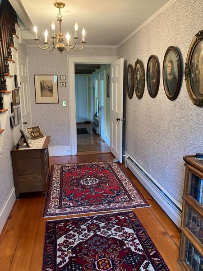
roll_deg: -0.1
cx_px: 102
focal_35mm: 28
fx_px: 219
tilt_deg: -11.0
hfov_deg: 49.7
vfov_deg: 63.4
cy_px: 136
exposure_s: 1/40
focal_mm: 3.99
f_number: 1.8
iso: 250
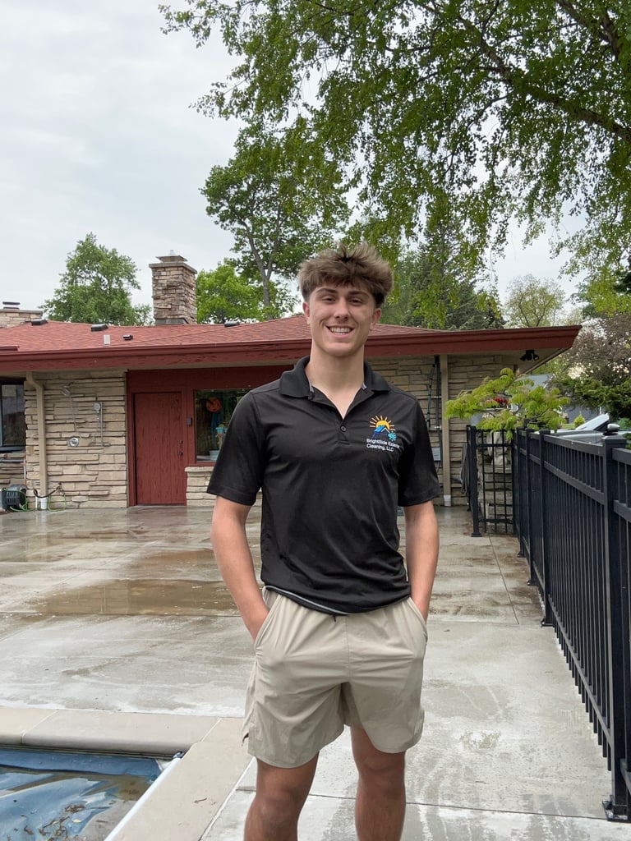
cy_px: 420
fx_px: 729
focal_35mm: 30
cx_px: 316
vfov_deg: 60.0
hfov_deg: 46.8
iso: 80
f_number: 1.9
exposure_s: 1/91
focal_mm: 2.69
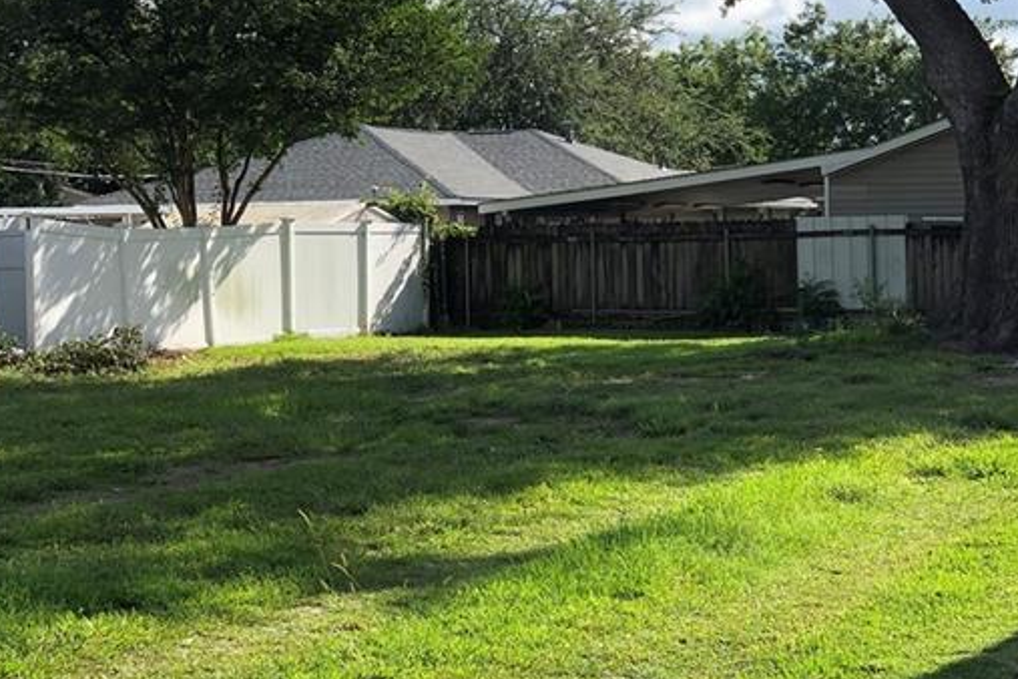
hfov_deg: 24.8
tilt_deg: -1.9
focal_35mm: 82
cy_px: 309
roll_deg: +0.7
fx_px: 2319
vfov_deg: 16.6
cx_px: 552
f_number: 2.4
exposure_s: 1/522
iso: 16
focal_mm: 6
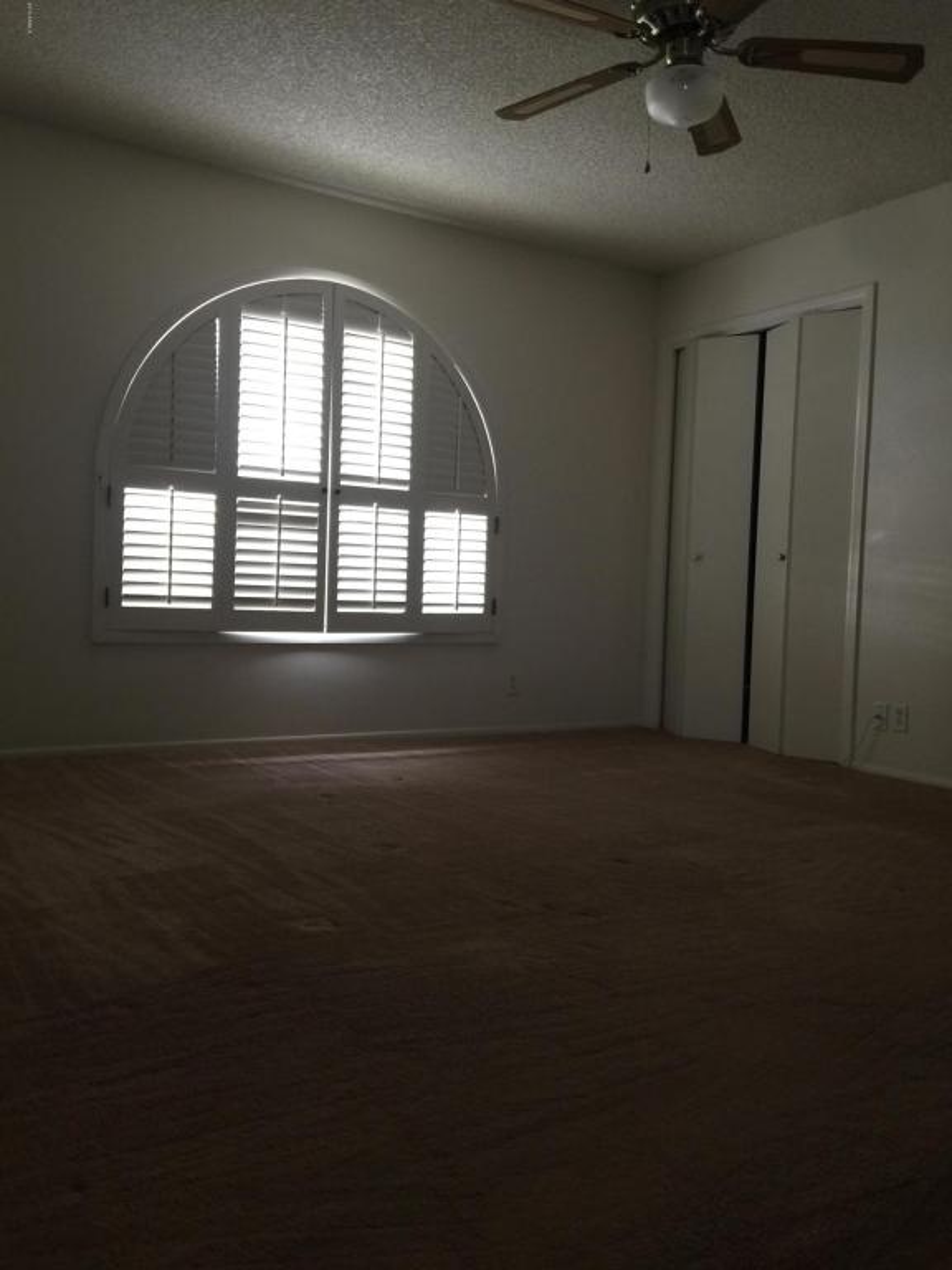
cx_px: 476
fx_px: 1063
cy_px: 635
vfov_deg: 61.7
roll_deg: -2.9
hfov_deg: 48.2
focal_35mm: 29
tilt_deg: -3.1
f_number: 2.2
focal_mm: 4.15
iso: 64
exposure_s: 1/15
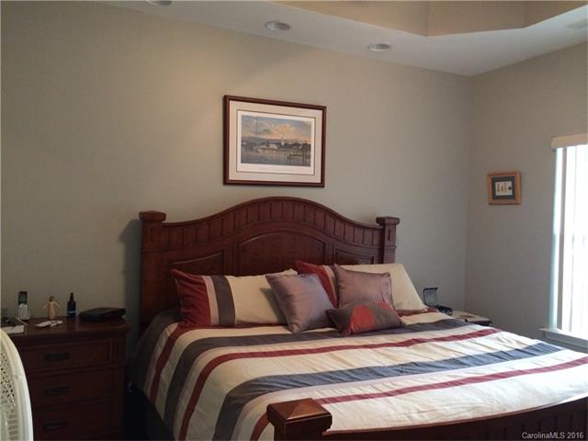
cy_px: 220
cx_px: 294
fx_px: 510
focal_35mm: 30
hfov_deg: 60.0
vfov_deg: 46.8
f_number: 2.2
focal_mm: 4.12
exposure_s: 1/30
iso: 320
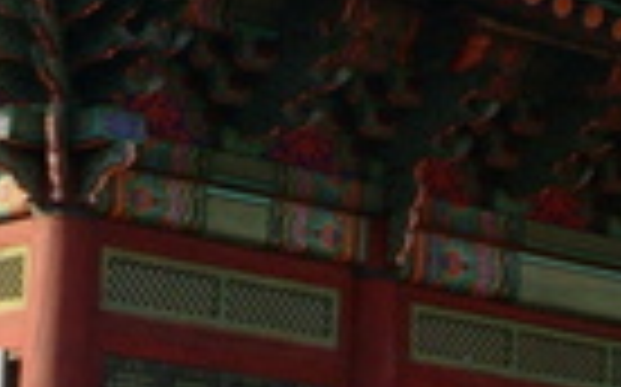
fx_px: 2621
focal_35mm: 155
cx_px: 160
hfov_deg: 13.5
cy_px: 171
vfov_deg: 8.4
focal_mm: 20
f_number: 9.5
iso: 800
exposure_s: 1/350
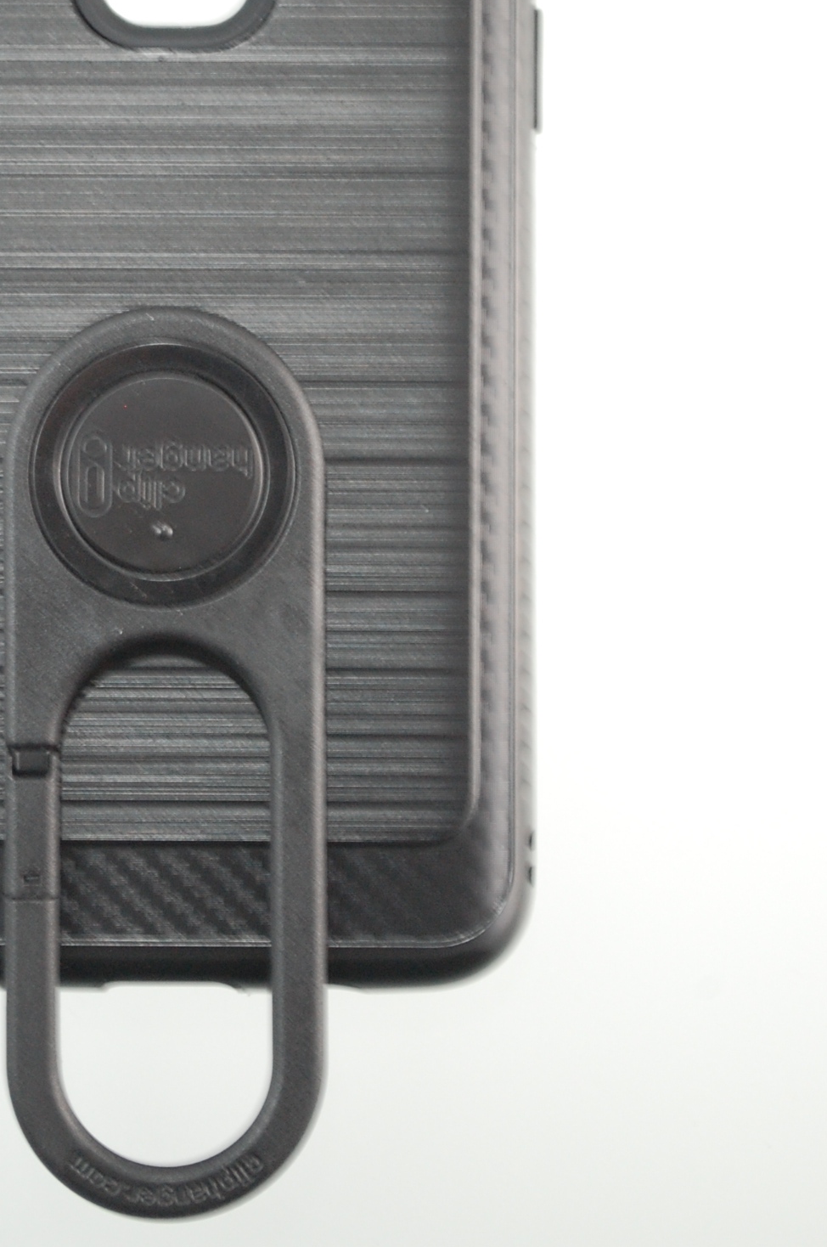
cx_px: 241
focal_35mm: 127
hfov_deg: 10.8
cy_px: 296
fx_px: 4382
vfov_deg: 16.1
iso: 800
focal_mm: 55
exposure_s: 1/25
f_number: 5.6
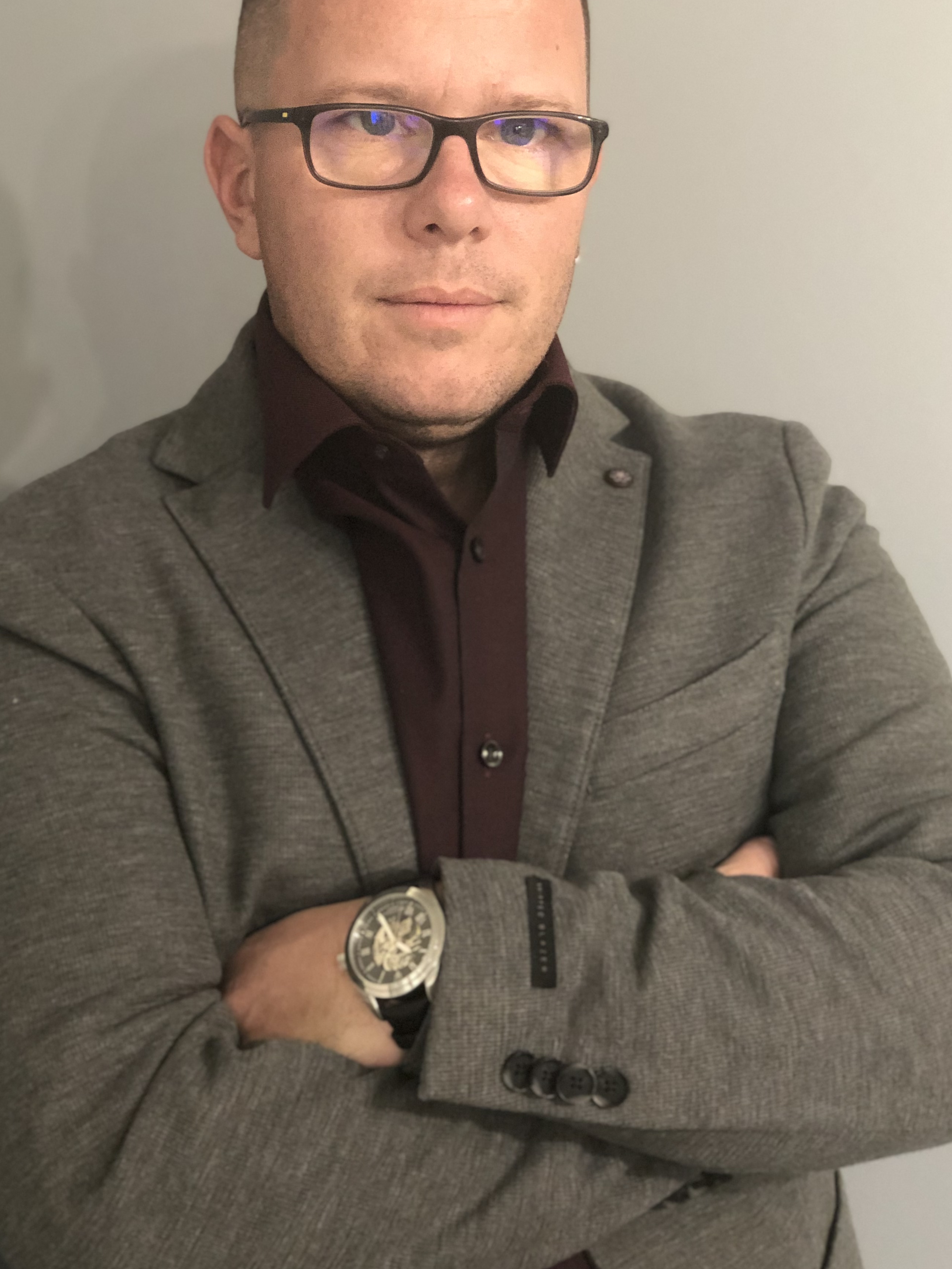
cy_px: 586
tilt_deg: -5.8
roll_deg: +0.6
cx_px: 466
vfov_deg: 31.7
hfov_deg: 24.0
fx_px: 2237
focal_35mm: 61
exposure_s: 1/17
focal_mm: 6
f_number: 2.4
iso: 160
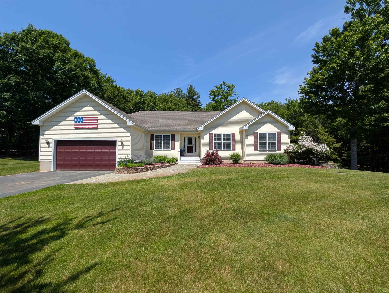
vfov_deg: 94.6
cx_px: 194
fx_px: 135
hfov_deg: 110.5
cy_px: 146
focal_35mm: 12
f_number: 1.7
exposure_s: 1/3077
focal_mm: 2.02
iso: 56
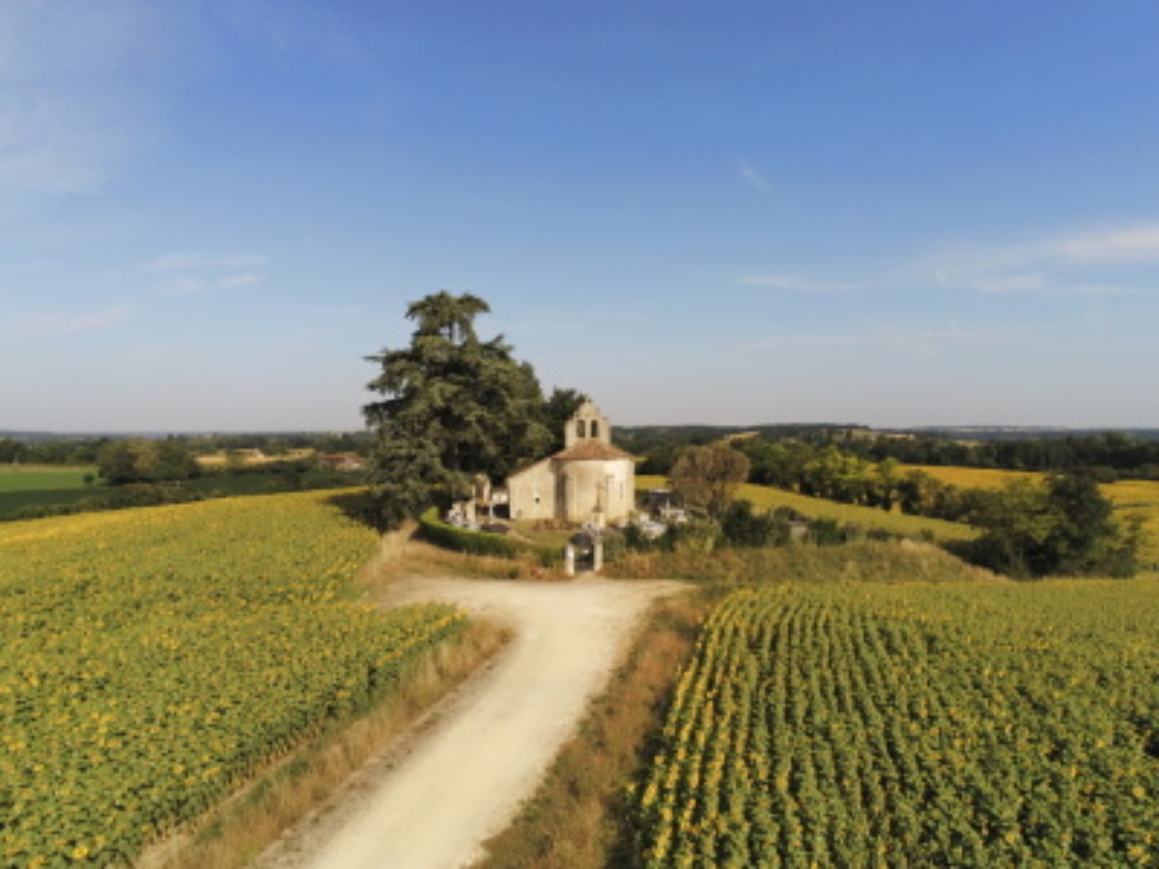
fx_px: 770
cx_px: 580
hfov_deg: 73.9
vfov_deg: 58.9
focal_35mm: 23
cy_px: 434
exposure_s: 1/1582
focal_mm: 4
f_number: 2.4
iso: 100
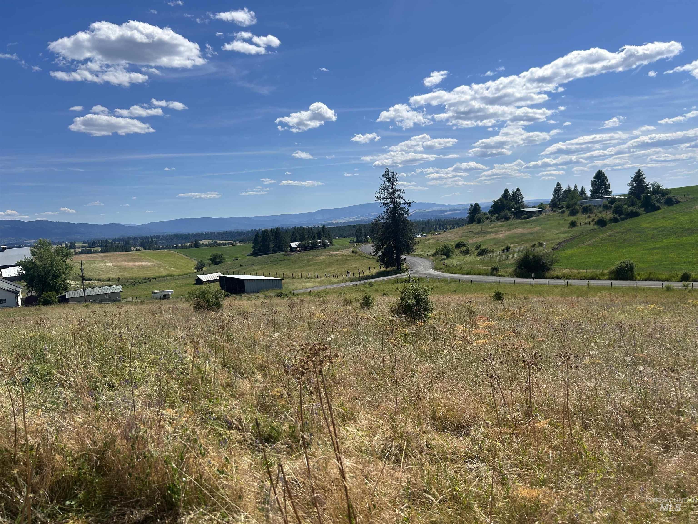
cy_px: 262
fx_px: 524
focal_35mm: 26
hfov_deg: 67.3
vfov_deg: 53.1
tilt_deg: -7.5
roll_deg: +4.9
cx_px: 349
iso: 50
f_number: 1.5
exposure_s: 1/7463
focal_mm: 5.7
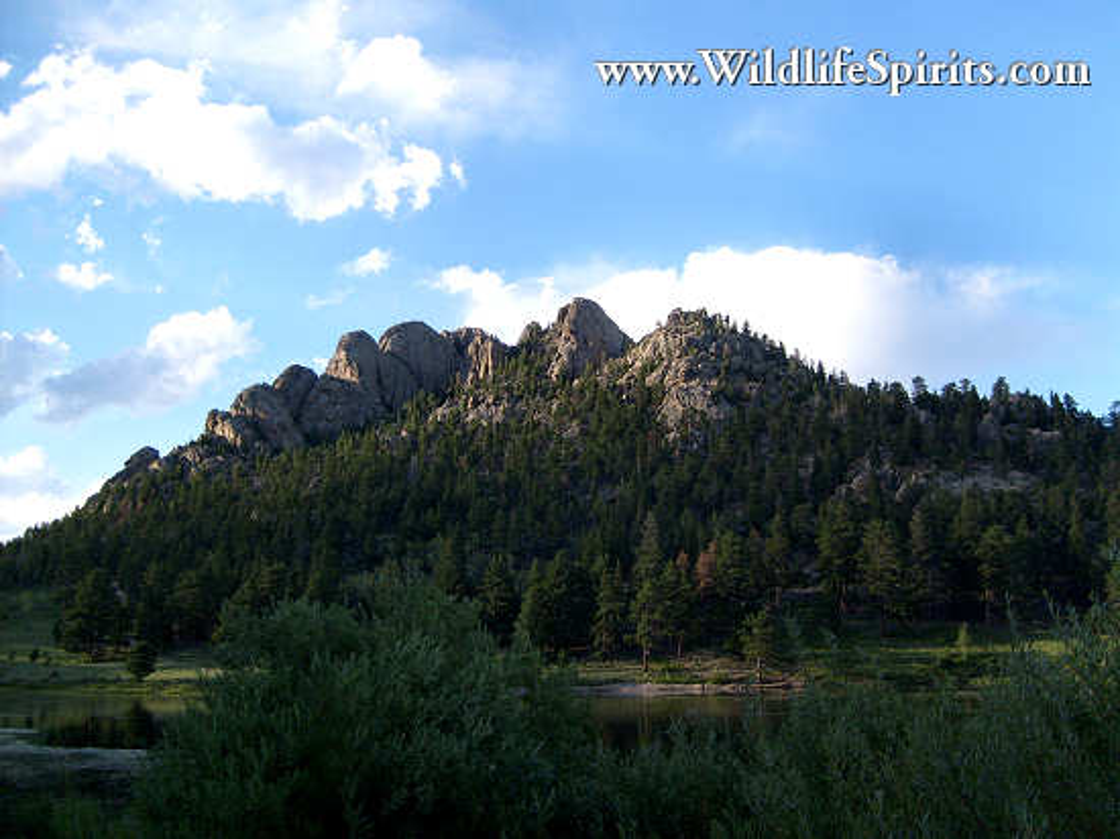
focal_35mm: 35
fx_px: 1132
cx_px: 560
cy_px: 420
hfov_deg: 52.6
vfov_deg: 40.7
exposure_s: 1/60
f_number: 7.1
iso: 80
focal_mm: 5.8
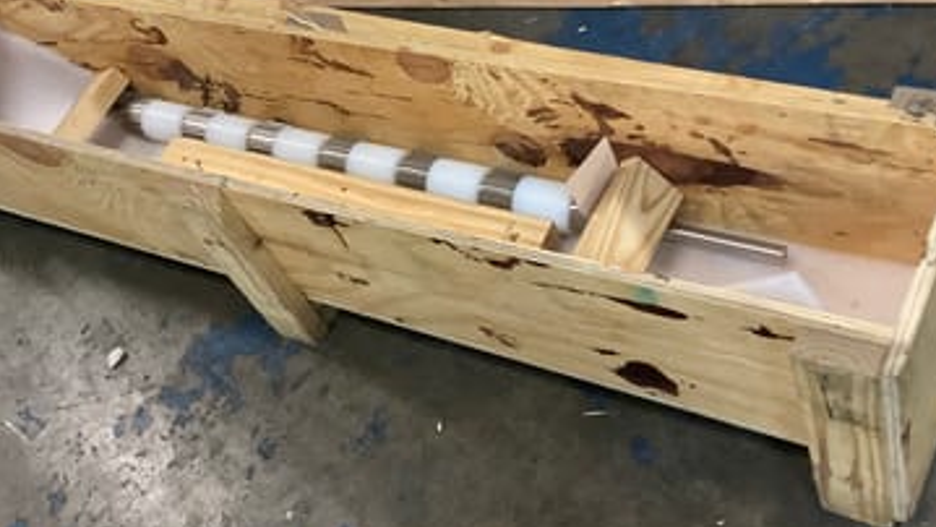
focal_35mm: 47
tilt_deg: -46.9
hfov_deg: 43.7
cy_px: 260
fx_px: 1167
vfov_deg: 25.4
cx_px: 438
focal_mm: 3.3
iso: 400
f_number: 2.4
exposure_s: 1/33
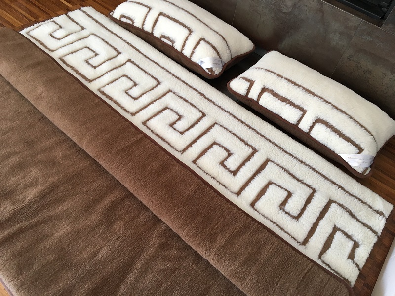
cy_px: 148
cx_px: 198
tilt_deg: -50.1
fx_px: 331
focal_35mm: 29
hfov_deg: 61.7
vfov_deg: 48.2
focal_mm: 4.15
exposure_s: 1/33
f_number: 2.2
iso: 50
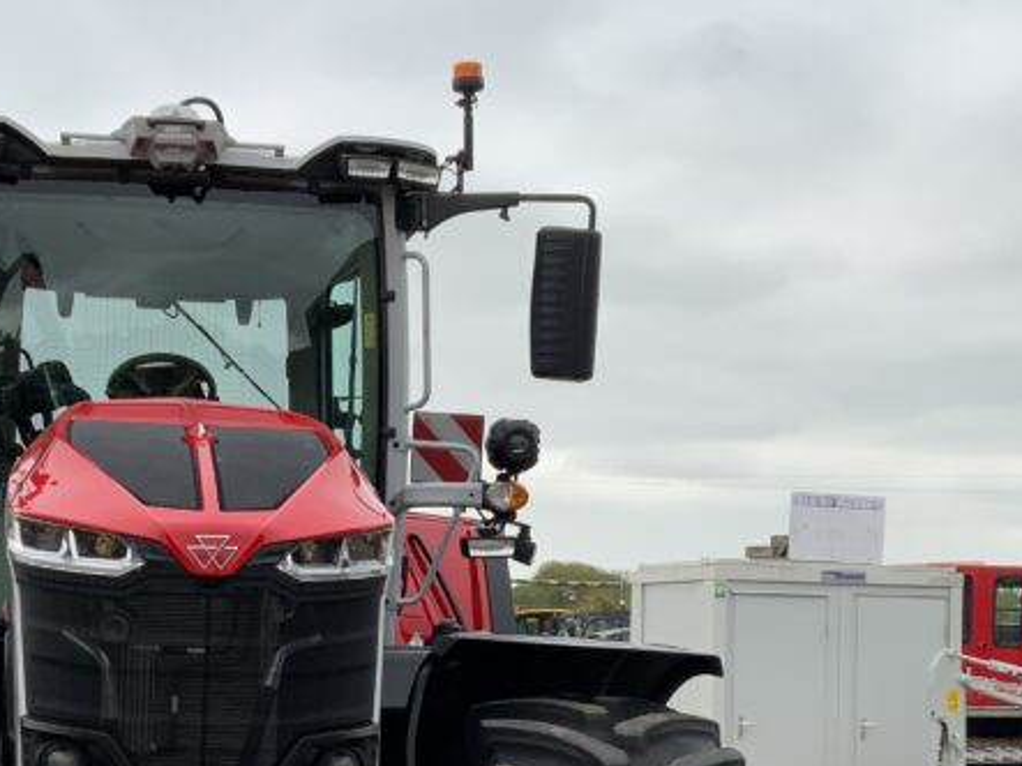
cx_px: 332
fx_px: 1978
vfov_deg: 21.5
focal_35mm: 67
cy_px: 681
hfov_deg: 28.8
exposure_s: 1/284
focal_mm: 3
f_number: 1.8
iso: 16
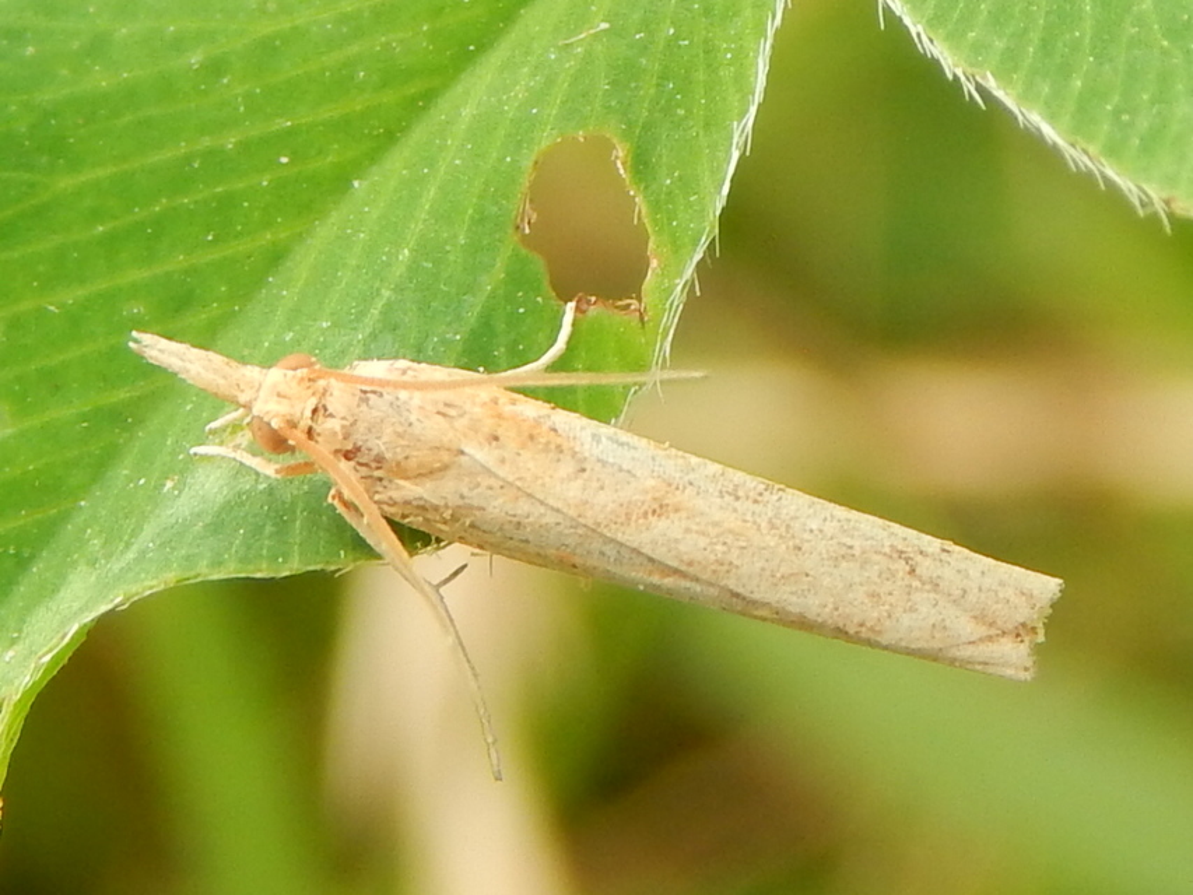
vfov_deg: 14.2
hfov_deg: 18.9
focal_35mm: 104
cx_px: 596
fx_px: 3585
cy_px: 448
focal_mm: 18.7
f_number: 4.5
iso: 125
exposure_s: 1/160
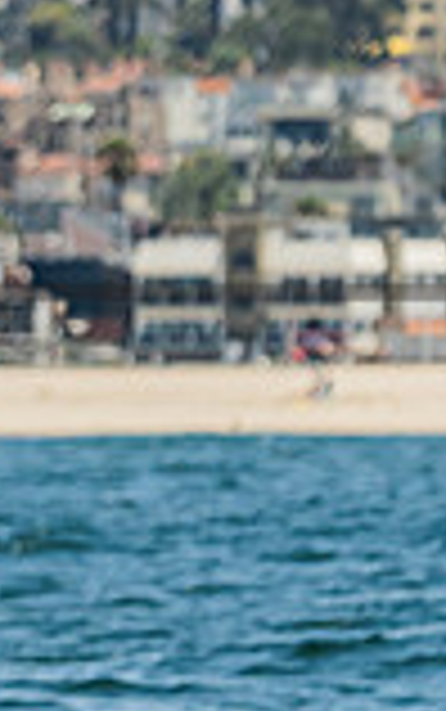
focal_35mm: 1073
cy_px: 644
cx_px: -477
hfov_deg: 1.2
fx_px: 20830
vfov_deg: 2.0
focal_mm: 220
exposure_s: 1/1250
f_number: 5.6
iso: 320
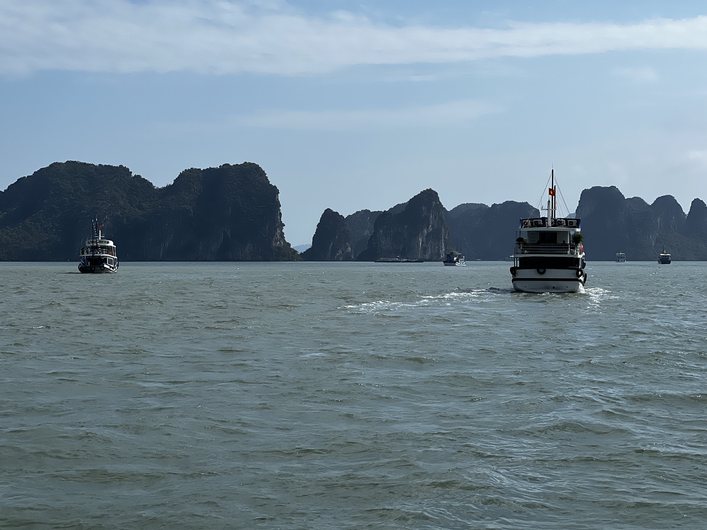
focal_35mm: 77
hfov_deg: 25.3
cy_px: 265
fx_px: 1573
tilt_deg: +0.5
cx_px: 354
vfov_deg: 19.1
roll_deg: +0.4
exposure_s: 1/1845
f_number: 2.8
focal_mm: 9
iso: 32
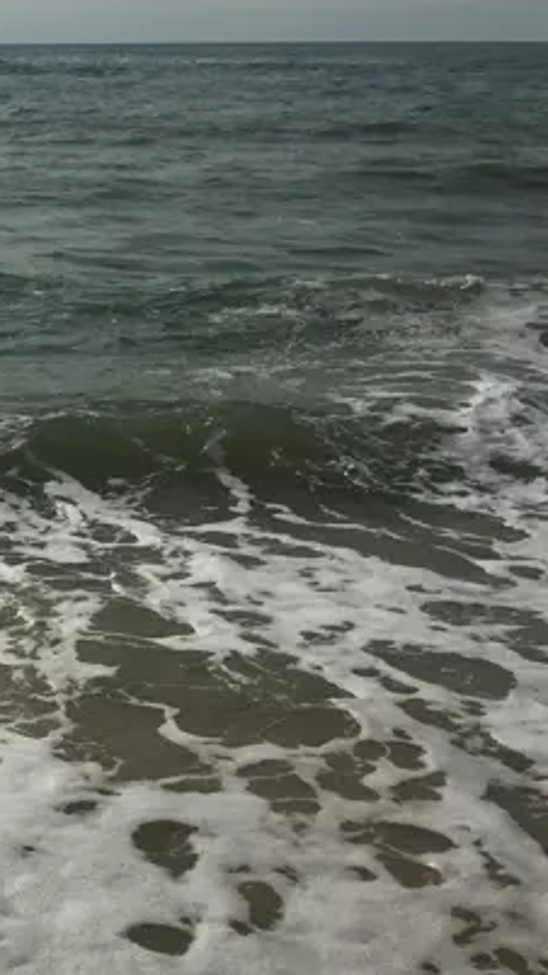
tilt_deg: -18.5
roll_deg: +1.9
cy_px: 530
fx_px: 1421
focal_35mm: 55
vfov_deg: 37.8
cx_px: -242
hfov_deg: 19.4
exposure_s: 1/5495
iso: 25
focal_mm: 4.15
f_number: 2.2
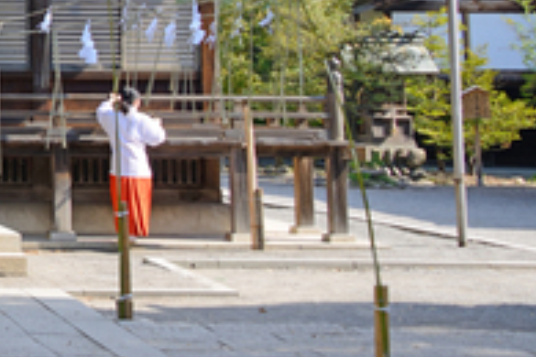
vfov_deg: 11.5
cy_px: -144
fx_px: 1712
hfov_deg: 15.9
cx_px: -327
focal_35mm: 115
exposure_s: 1/125
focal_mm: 35
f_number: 5.6
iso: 100
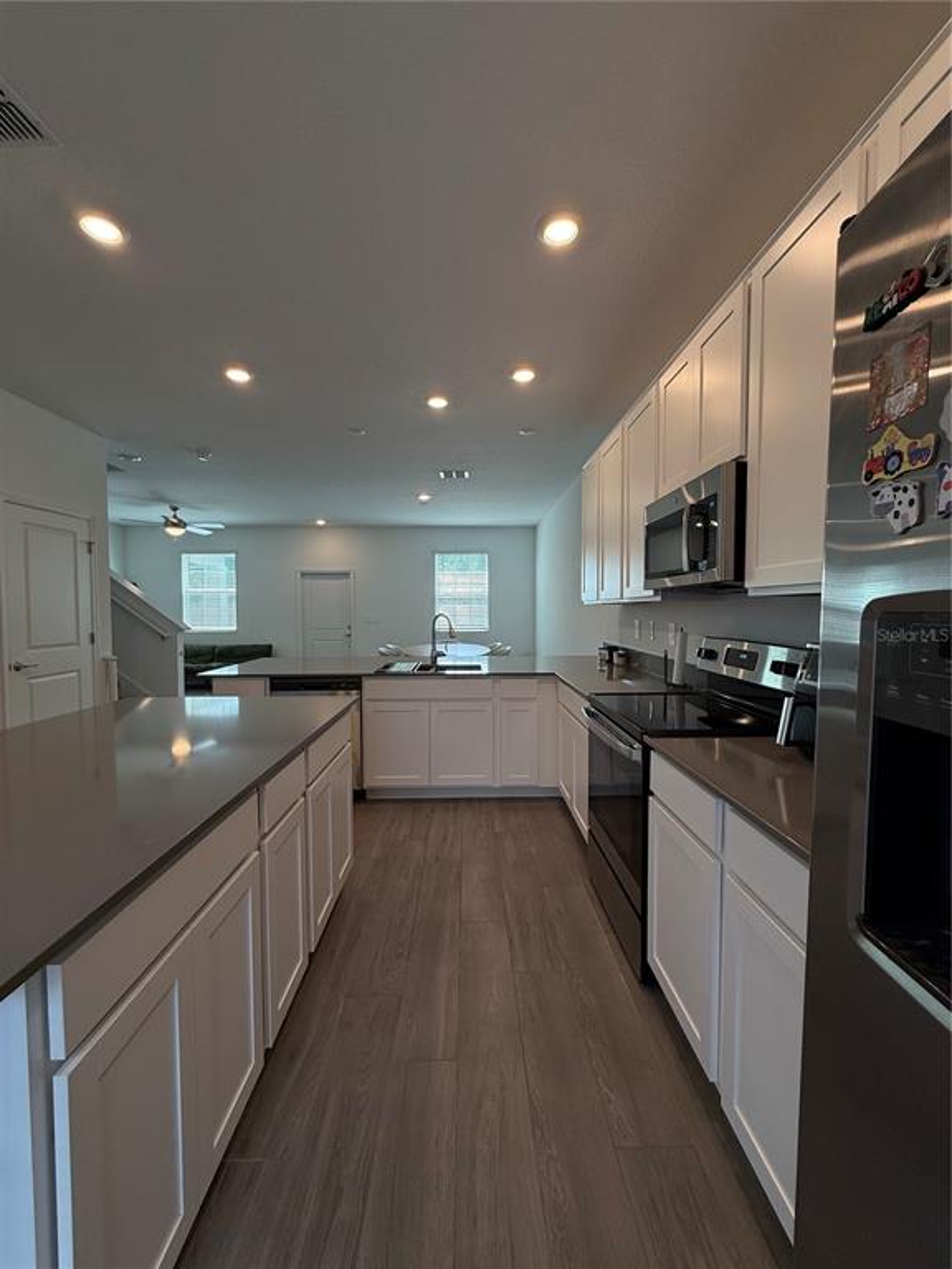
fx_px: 513
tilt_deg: -2.0
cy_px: 634
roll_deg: +0.3
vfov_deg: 102.1
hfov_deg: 85.7
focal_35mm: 14
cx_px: 476
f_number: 2.2
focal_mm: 2.22
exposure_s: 1/120
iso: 80
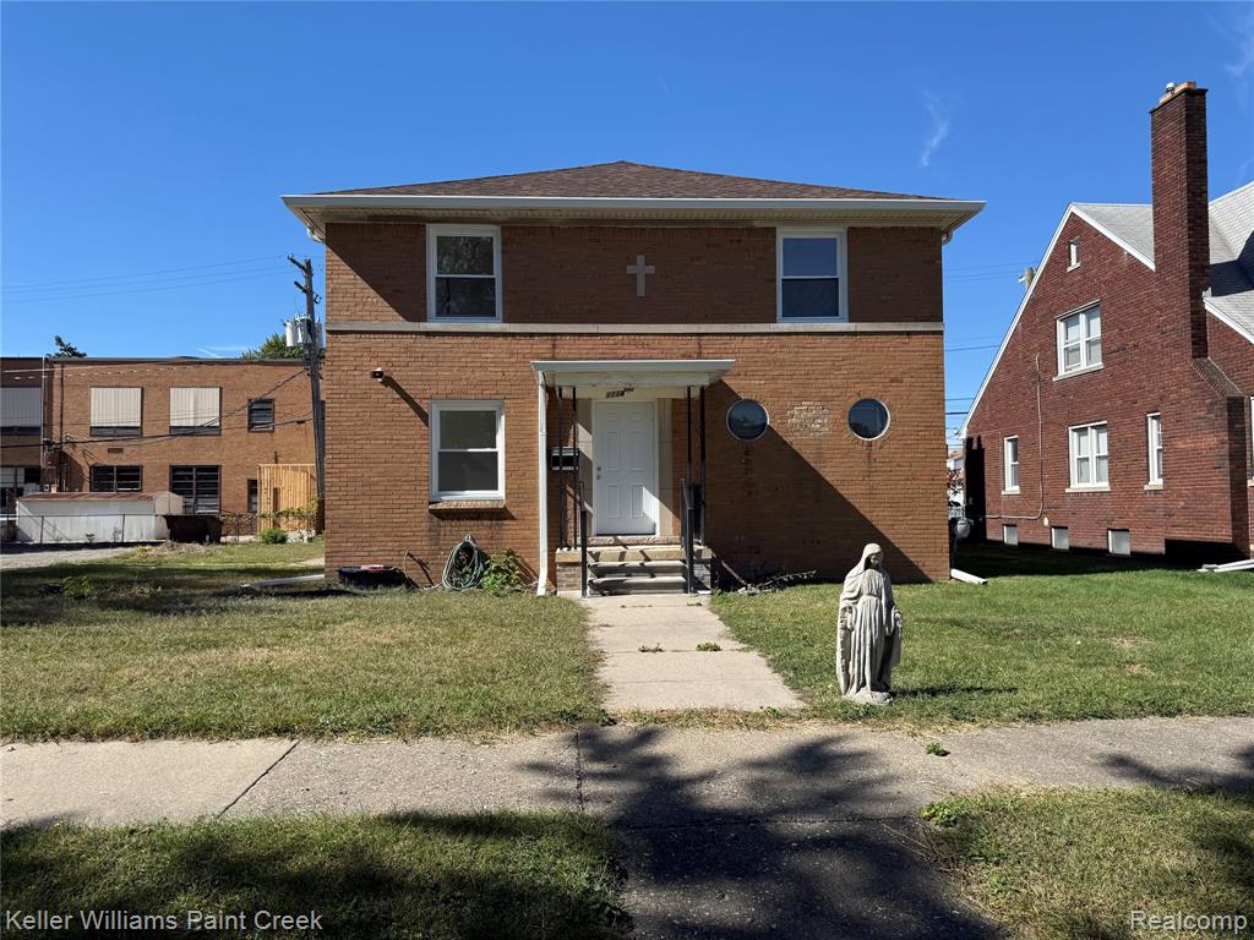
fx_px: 869
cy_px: 470
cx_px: 627
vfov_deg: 56.8
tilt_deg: +3.8
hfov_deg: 71.6
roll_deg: +1.0
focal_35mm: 24
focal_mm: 6.76
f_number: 1.78
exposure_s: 1/3425
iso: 80
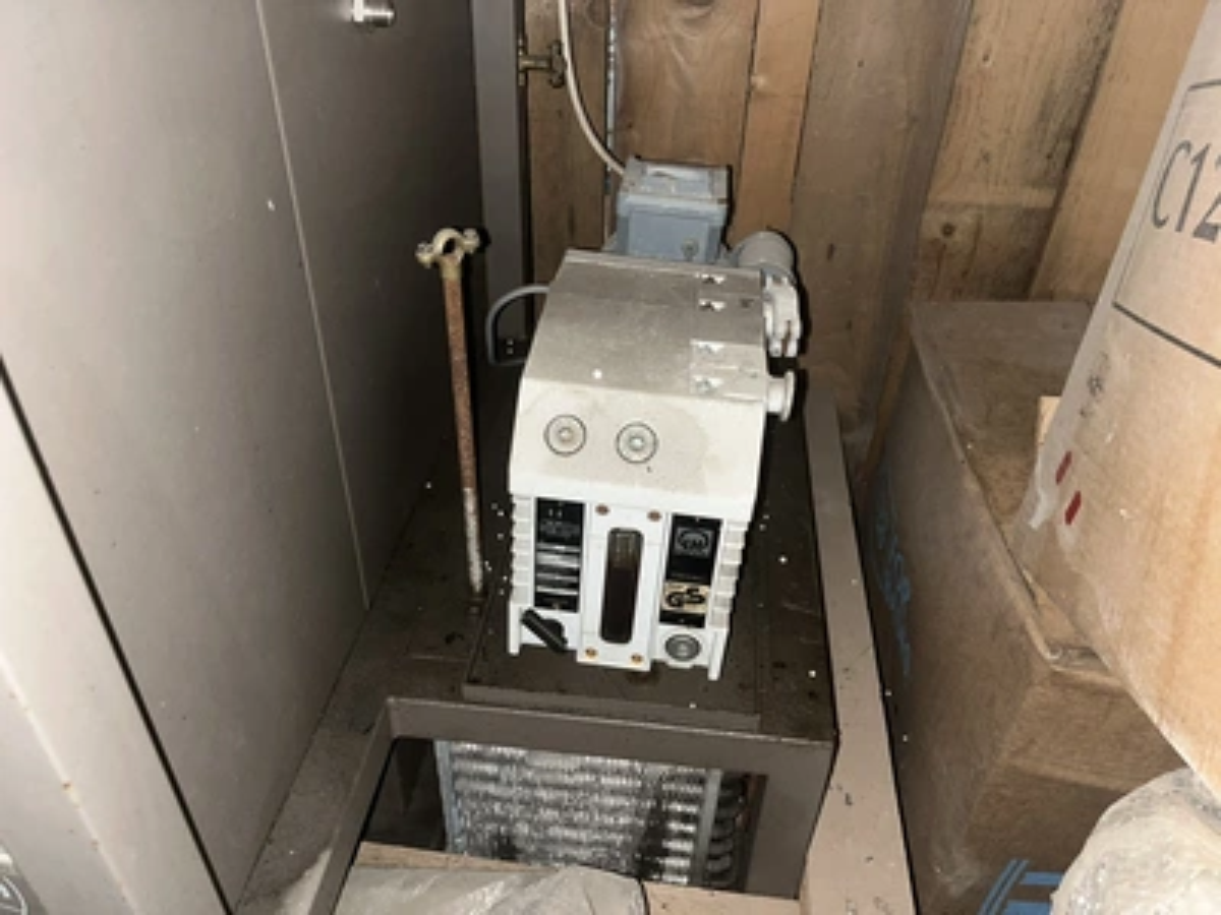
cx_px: 610
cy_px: 458
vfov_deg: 53.1
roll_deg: -1.7
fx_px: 917
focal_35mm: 26
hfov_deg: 67.3
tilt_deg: -37.0
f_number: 1.6
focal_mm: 5.1
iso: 64
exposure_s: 1/4
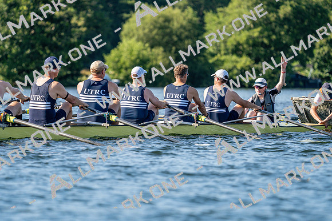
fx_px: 3118
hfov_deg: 6.1
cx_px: 166
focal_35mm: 338
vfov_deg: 4.1
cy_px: 110
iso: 400
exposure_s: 1/1600
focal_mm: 338
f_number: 6.3
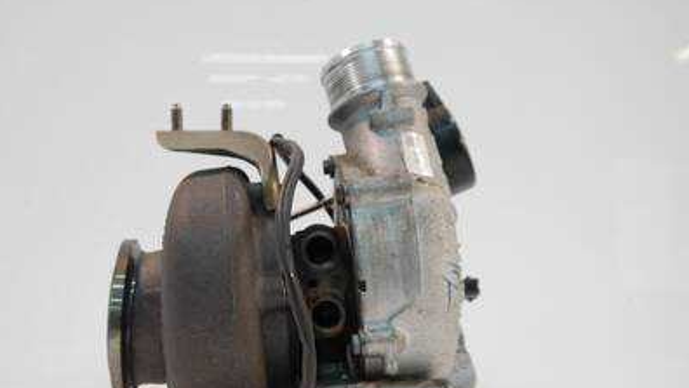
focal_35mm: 37
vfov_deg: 31.6
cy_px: 277
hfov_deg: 53.9
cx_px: 303
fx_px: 676
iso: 500
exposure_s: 1/60
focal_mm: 14
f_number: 3.5
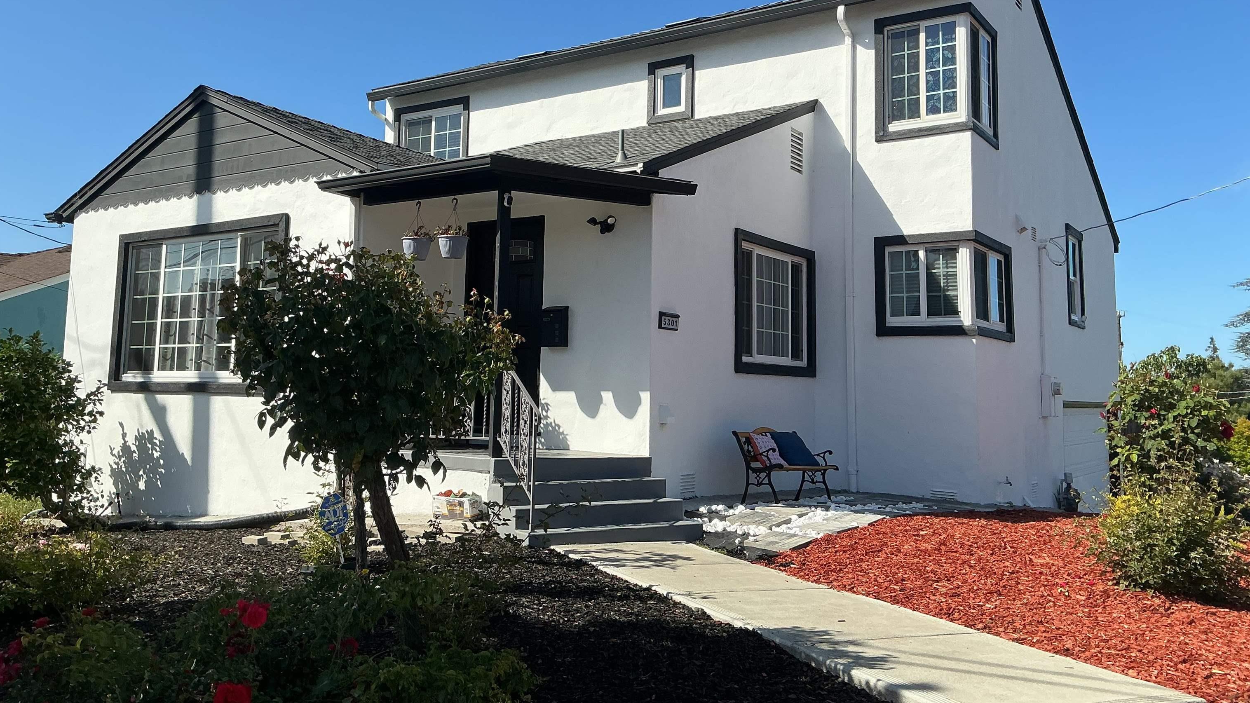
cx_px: 630
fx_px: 1061
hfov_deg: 61.0
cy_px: 268
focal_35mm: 32
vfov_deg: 36.5
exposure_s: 1/1912
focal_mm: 3
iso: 25
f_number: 1.8
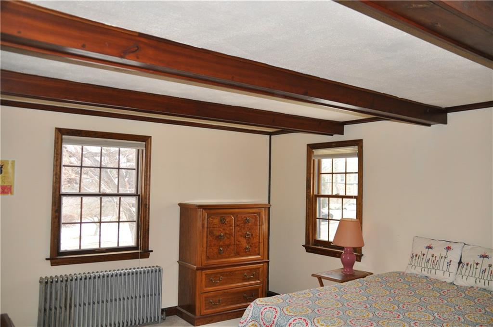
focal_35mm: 30
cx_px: 246
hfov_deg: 62.0
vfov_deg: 43.5
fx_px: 410
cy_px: 164
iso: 800
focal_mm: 20
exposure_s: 1/160
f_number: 4
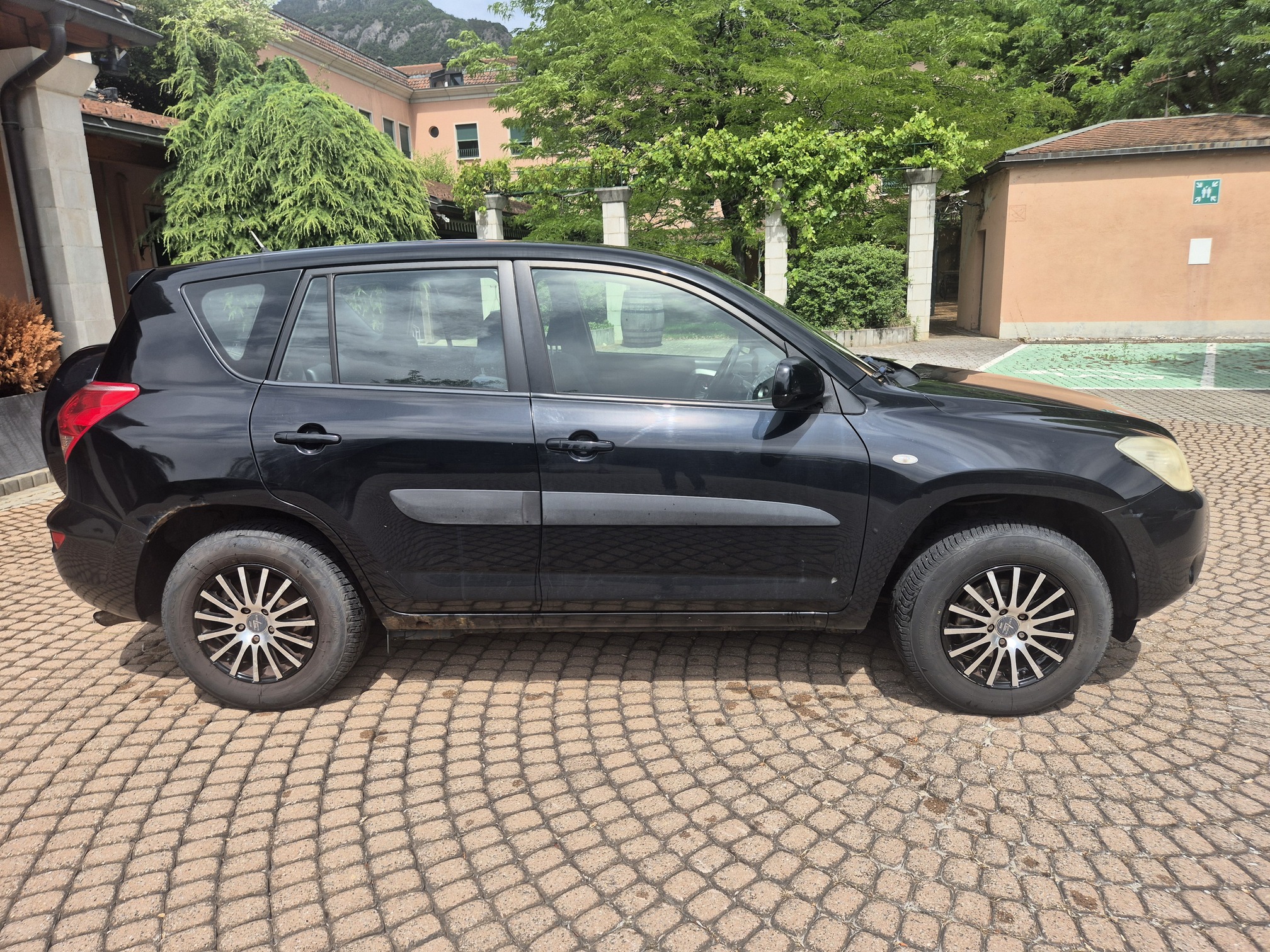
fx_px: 844
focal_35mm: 23
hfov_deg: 73.9
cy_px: 476
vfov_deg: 58.9
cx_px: 635
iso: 25
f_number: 1.8
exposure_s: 1/1380
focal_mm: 5.4
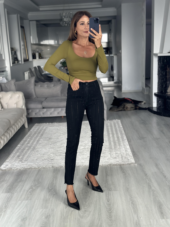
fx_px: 314
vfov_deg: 39.7
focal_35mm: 48
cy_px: 114
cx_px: 85
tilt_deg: -20.0
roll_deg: +2.8
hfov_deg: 30.3
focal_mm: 6.86
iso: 125
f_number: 1.78
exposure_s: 1/67
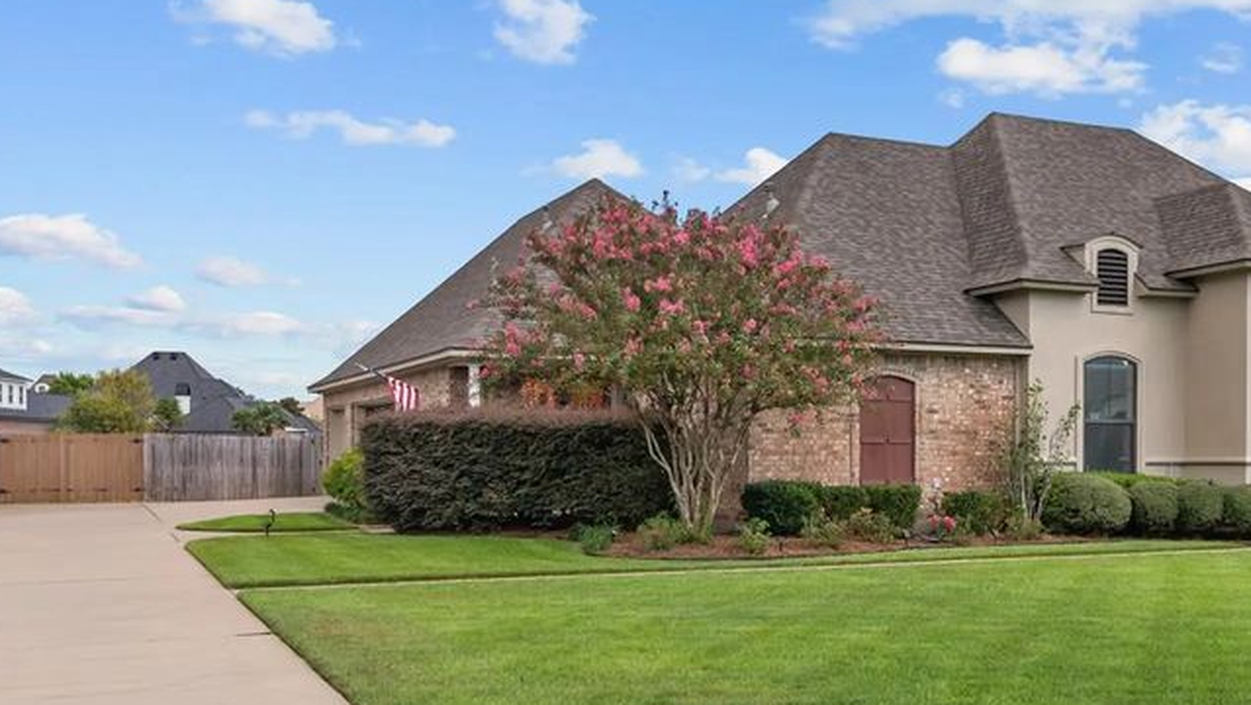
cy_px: 457
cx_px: 926
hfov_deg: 42.5
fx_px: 1560
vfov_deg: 25.4
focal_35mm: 47
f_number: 5
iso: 320
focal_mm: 28
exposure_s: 1/1250
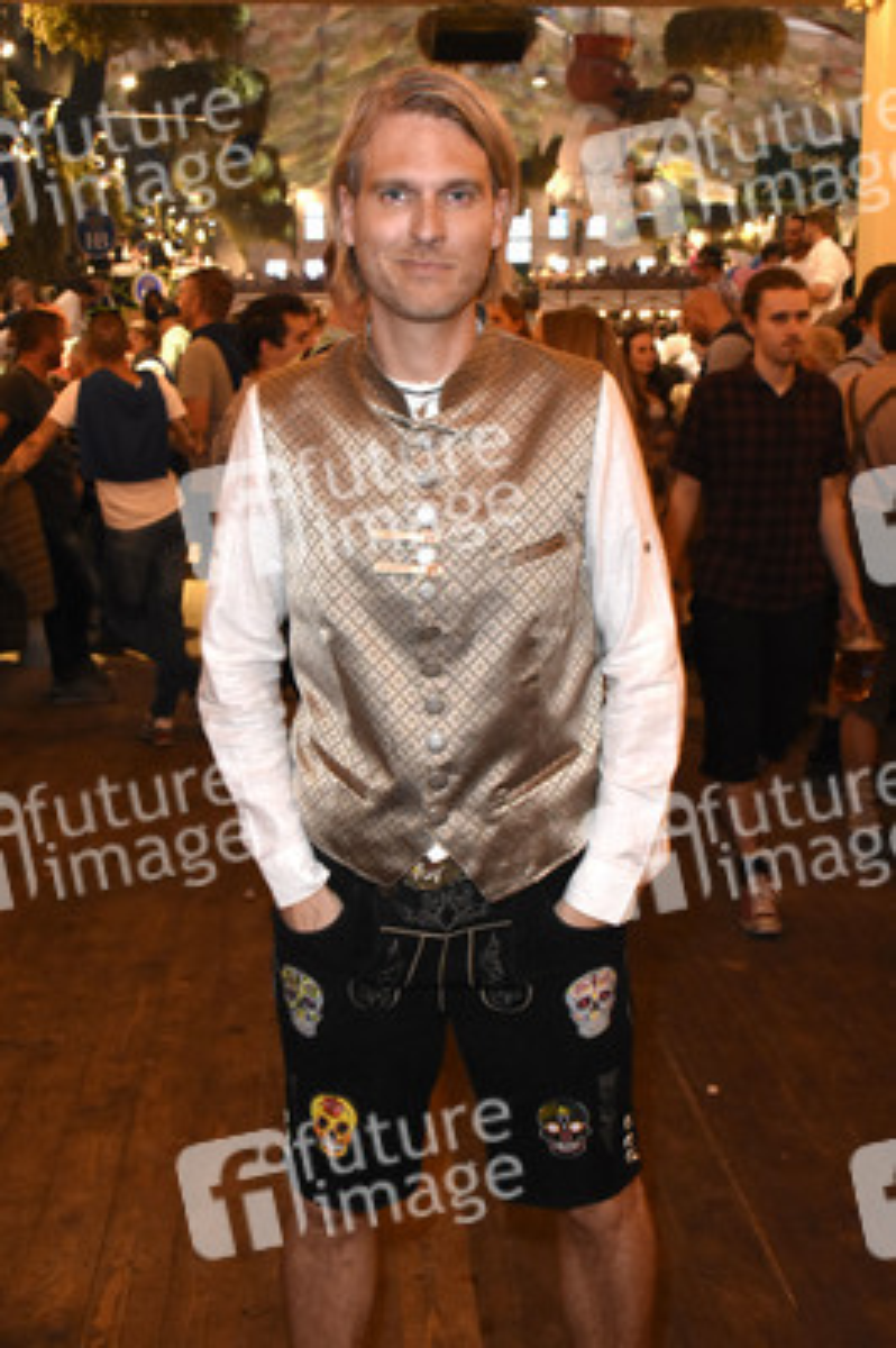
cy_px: 674
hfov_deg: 36.8
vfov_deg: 53.2
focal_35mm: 36
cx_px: 448
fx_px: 1346
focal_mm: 24
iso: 5000
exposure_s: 1/60
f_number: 6.3
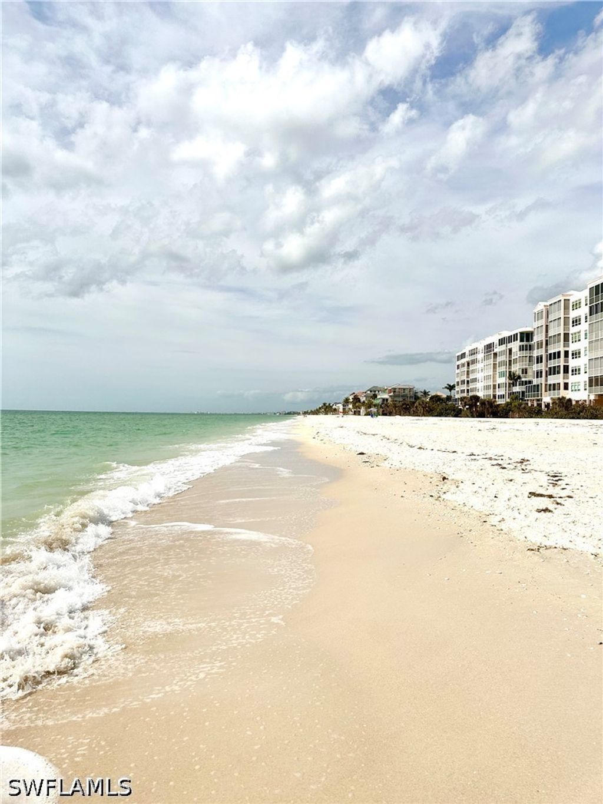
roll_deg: -0.8
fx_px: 557
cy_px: 402
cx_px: 302
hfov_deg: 56.8
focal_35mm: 24
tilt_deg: +1.6
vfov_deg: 71.6
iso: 100
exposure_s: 1/18519
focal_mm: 6.86
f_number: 1.78
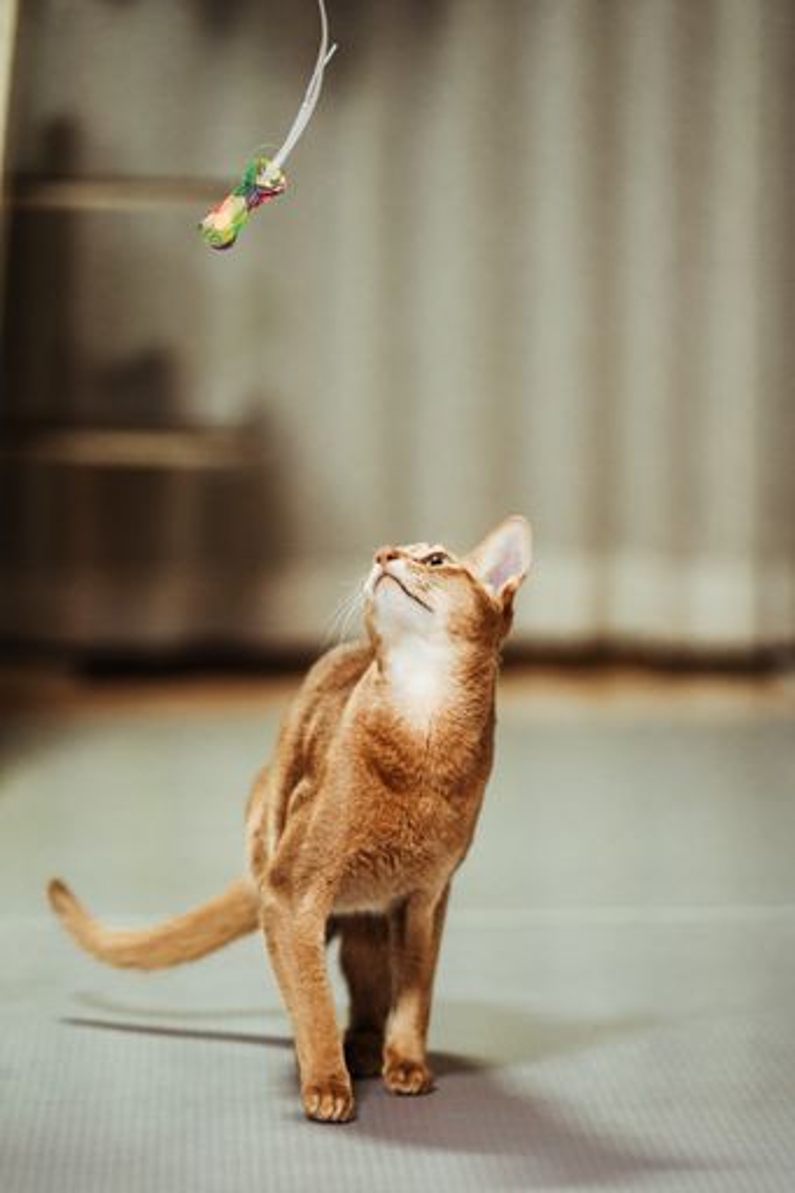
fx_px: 4707
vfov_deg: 14.5
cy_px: 596
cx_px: 398
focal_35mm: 142
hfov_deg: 9.7
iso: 4000
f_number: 2.8
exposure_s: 1/125
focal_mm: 142
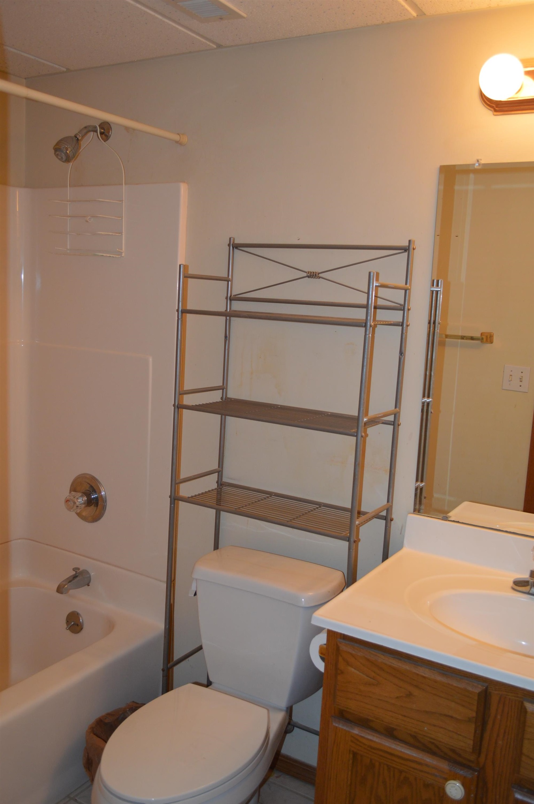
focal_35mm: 33
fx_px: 736
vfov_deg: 57.3
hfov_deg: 39.9
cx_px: 267
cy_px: 402
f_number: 3.8
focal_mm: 22
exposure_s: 1/60
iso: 500
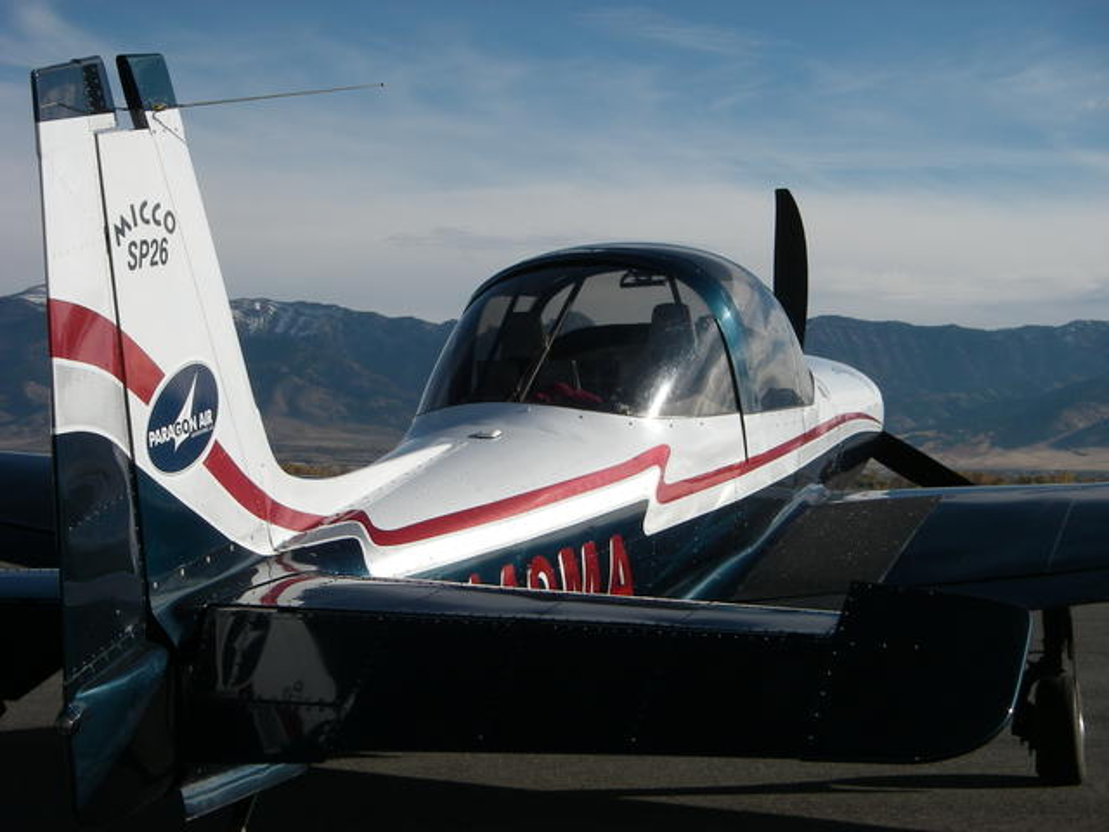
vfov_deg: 20.4
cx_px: 554
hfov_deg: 27.0
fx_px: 2307
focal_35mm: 72
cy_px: 416
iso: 64
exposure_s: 1/400
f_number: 7.6
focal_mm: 11.9
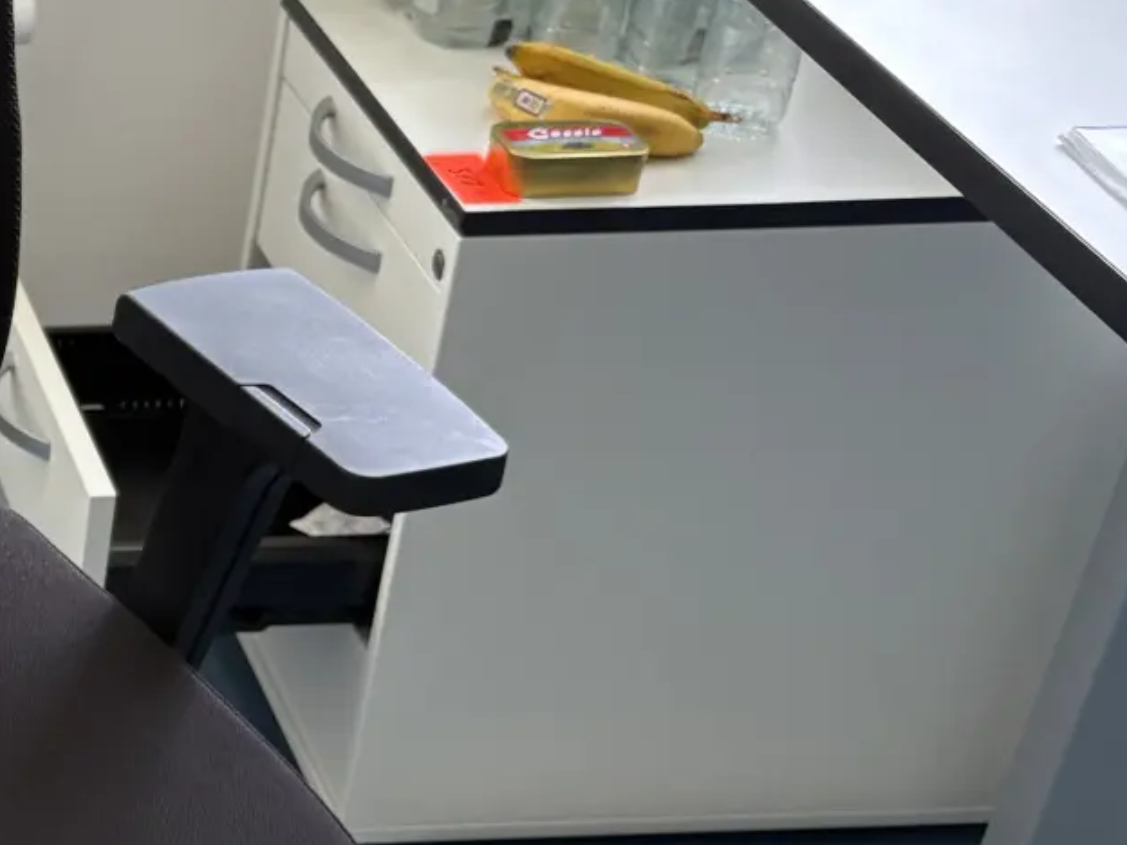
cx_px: -486
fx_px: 2605
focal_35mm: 80
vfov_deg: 18.4
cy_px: 567
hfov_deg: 21.2
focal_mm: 5.96
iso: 125
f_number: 1.6
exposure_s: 1/121
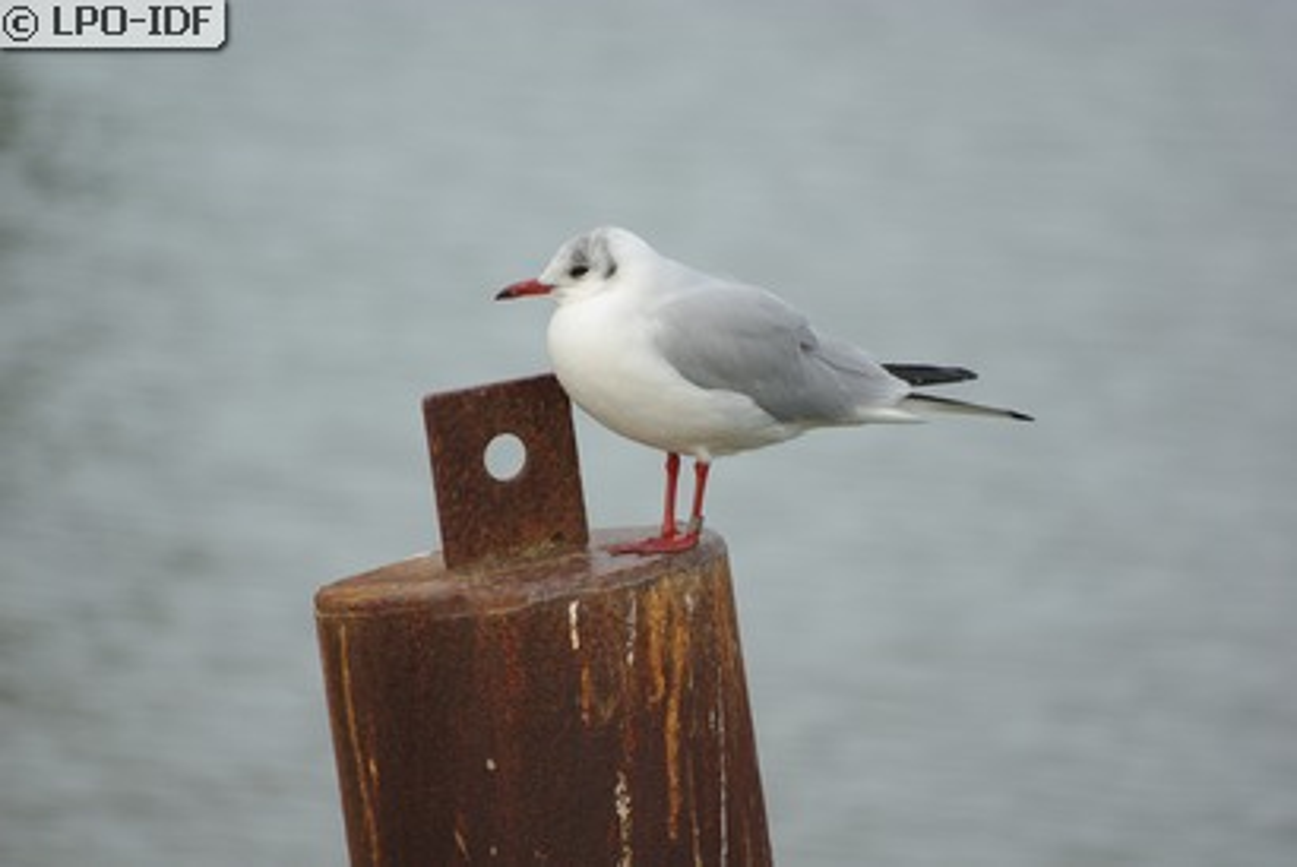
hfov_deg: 4.6
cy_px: 434
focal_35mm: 450
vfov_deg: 3.1
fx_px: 16223
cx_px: 648
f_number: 5.6
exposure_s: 1/250
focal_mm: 300
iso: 200
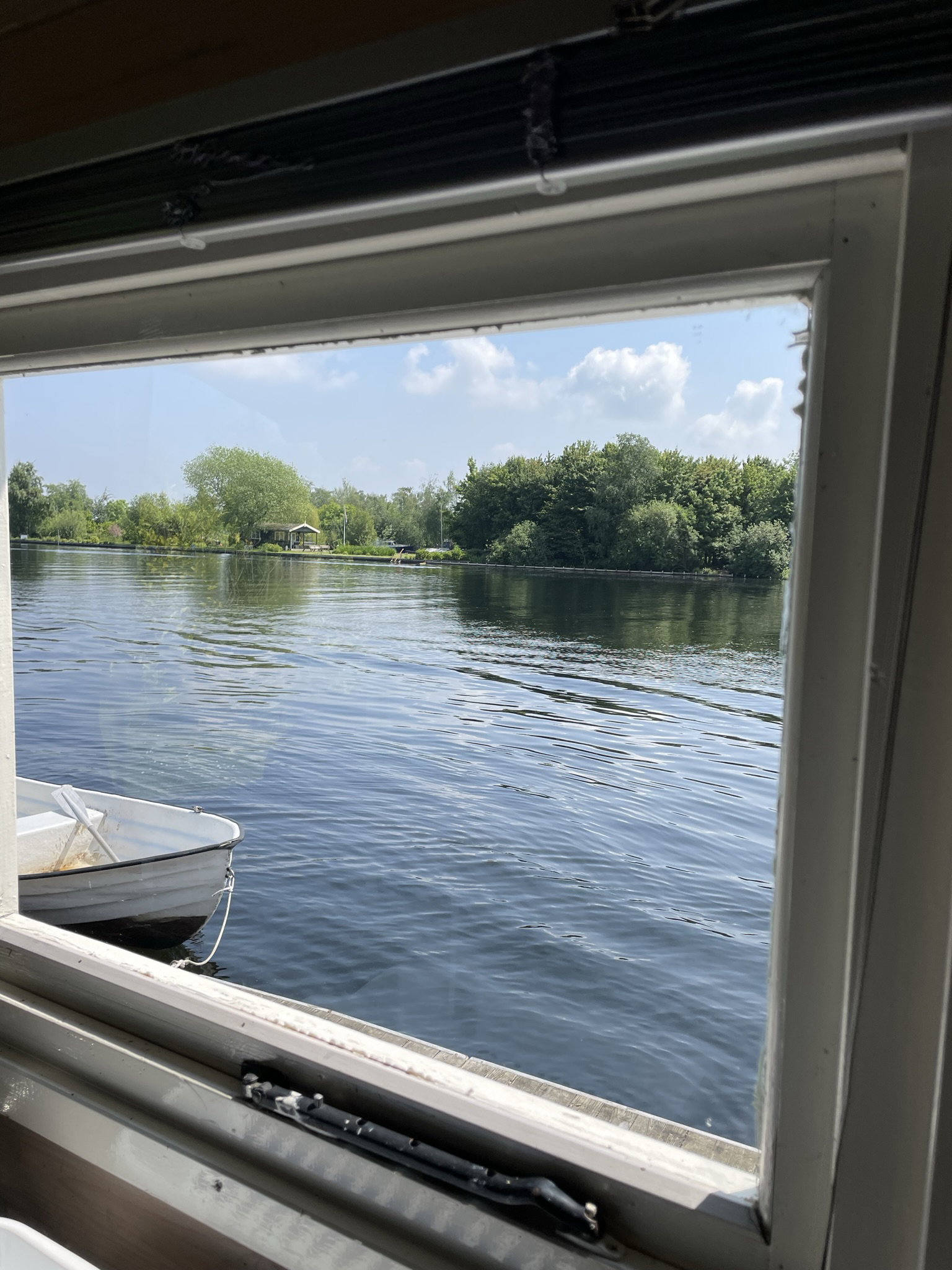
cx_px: 476
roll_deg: -2.3
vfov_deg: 67.3
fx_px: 953
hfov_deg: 53.1
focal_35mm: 26
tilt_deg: -6.0
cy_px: 635
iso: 32
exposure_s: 1/2681
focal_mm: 4.2
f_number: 1.6
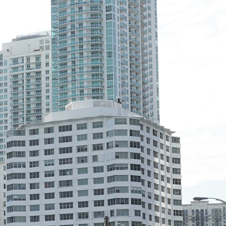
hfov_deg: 11.9
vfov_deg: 12.0
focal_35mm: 145
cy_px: 188
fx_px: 1071
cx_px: -25
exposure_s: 1/100
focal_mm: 34
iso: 100
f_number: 13
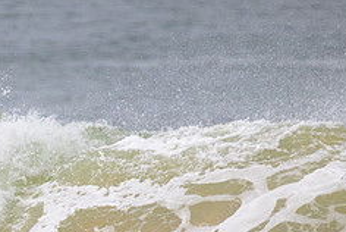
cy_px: 281
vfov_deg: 0.7
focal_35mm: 1965
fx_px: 18909
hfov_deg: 1.0
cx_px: 19
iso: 1600
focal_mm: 800
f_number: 11
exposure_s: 1/2000
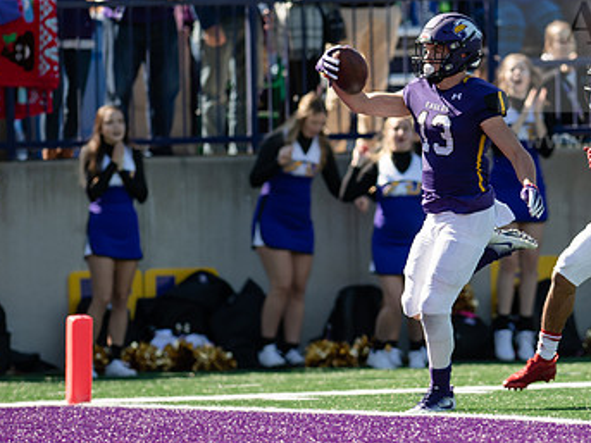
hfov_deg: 3.4
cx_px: 433
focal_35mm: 582
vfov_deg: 2.6
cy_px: 218
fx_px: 9933
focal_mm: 300
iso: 200
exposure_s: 1/1600
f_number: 3.2
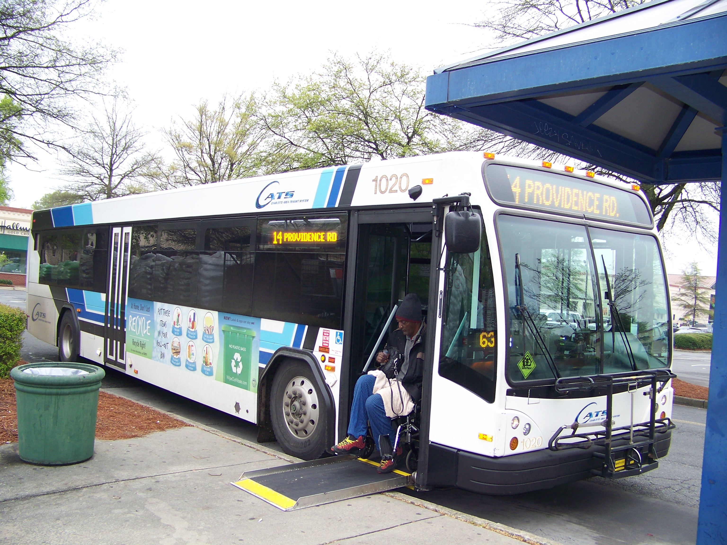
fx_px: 756
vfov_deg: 39.7
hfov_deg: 51.4
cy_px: 272
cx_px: 364
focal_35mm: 36
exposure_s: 1/100
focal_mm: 5.85
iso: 64
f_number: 2.8
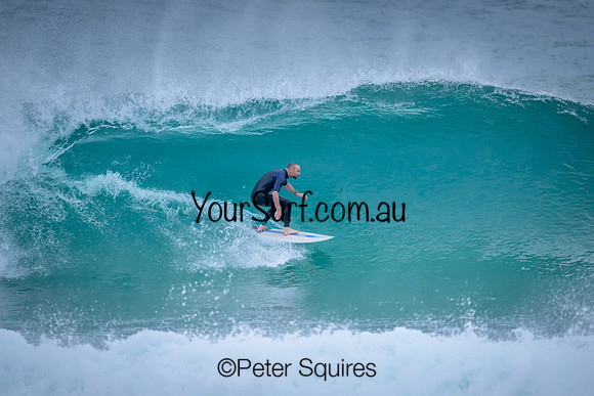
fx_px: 13202
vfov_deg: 1.7
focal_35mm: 800
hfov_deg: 2.6
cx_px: 297
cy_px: 198
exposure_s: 1/2000
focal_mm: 800
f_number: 6.3
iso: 1800
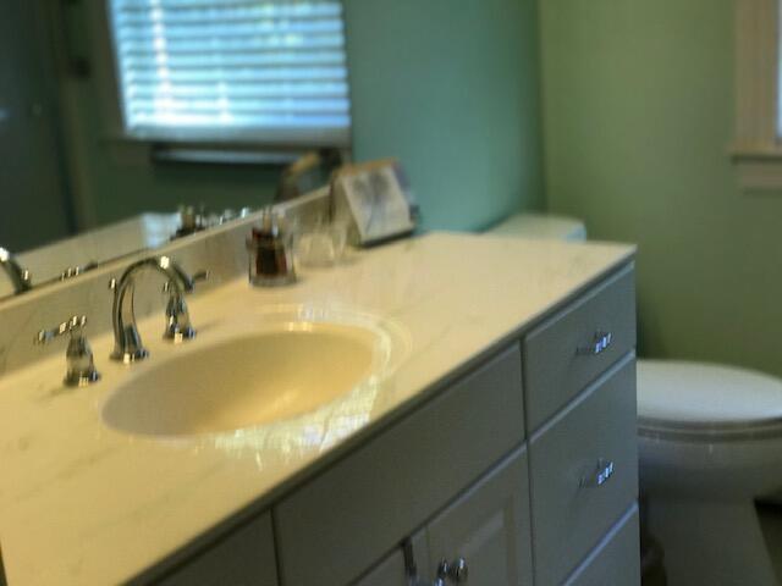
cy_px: 293
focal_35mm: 57
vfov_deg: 25.7
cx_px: 391
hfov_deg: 33.8
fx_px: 1288
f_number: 2.8
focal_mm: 6.6
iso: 64
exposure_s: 1/60
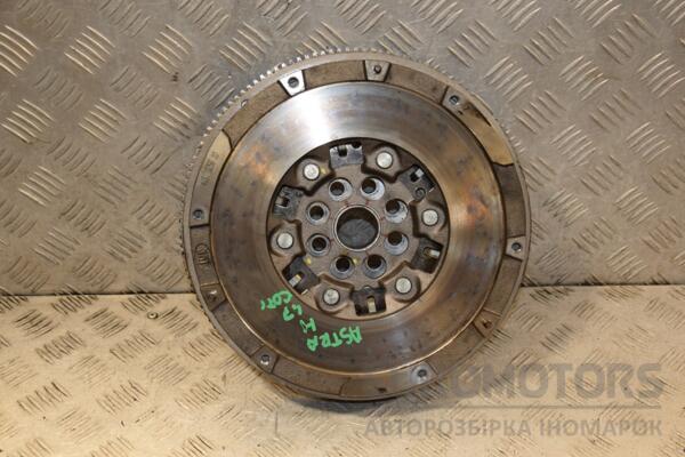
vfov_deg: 23.8
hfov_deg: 35.1
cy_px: 228
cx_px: 342
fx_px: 1084
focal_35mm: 57
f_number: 5
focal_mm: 38
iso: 800
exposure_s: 1/200
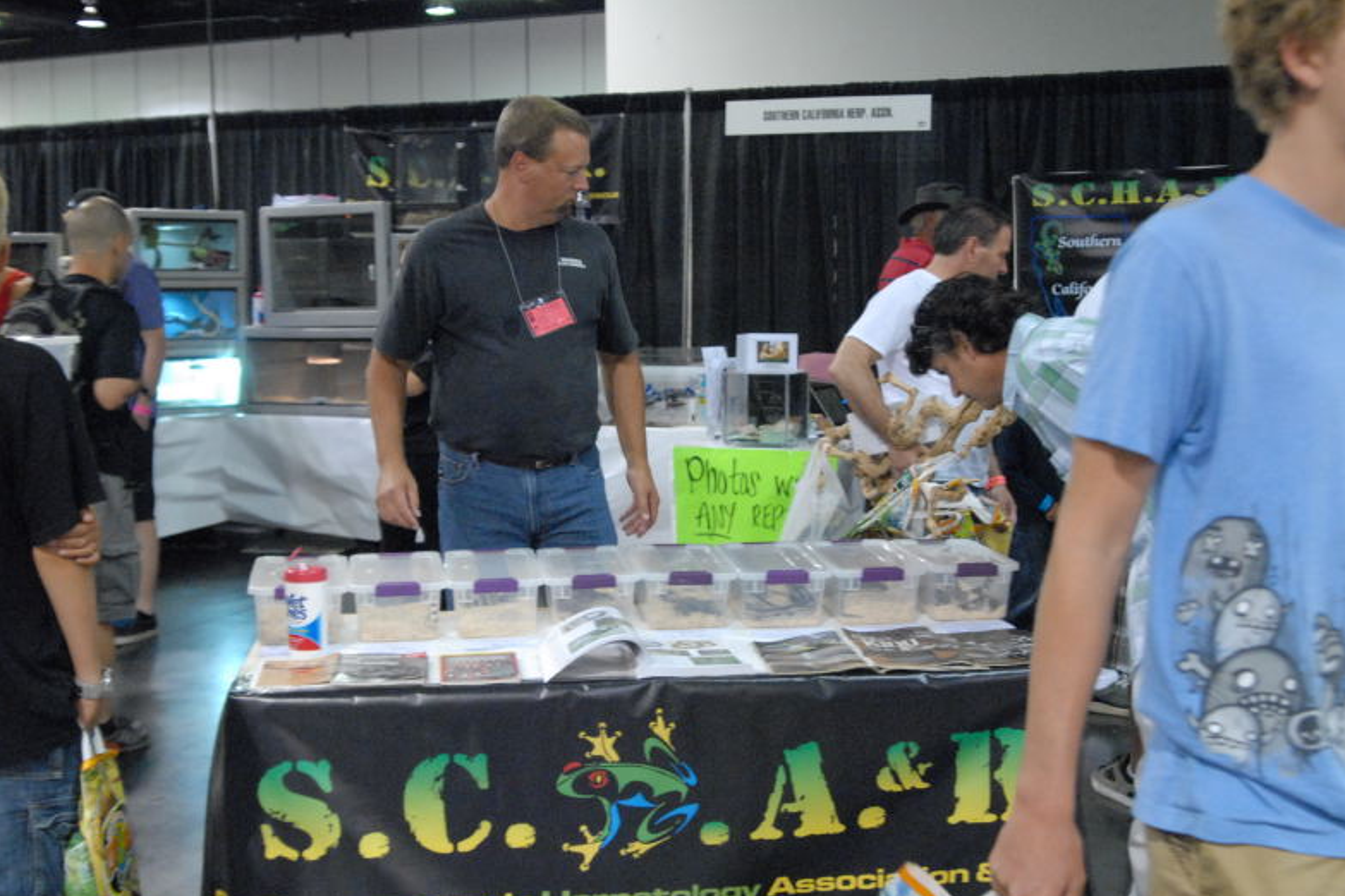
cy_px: 445
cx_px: 673
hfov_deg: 45.4
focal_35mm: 43
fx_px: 1606
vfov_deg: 31.2
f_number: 4
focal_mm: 28
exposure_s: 1/80
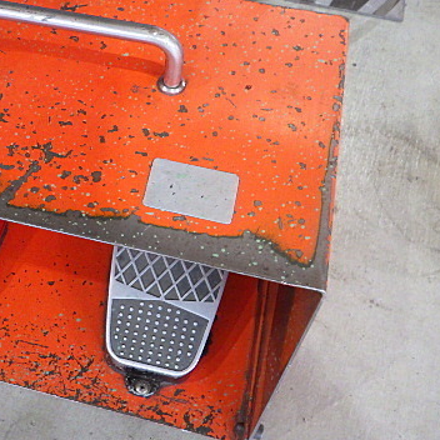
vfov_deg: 37.6
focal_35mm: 45
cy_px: 220
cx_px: 46
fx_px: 647
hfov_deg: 35.4
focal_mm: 5
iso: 1000
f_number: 3.5
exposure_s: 1/45
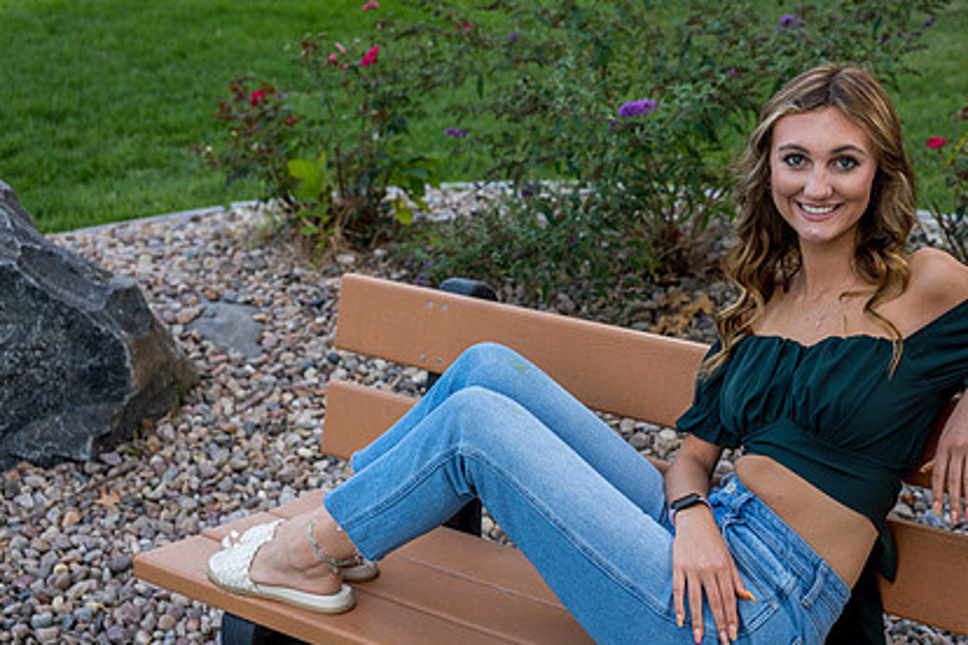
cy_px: 380
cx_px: 650
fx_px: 1317
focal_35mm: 49
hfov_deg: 39.8
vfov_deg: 27.5
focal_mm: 35
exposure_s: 1/60
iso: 160
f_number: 3.5
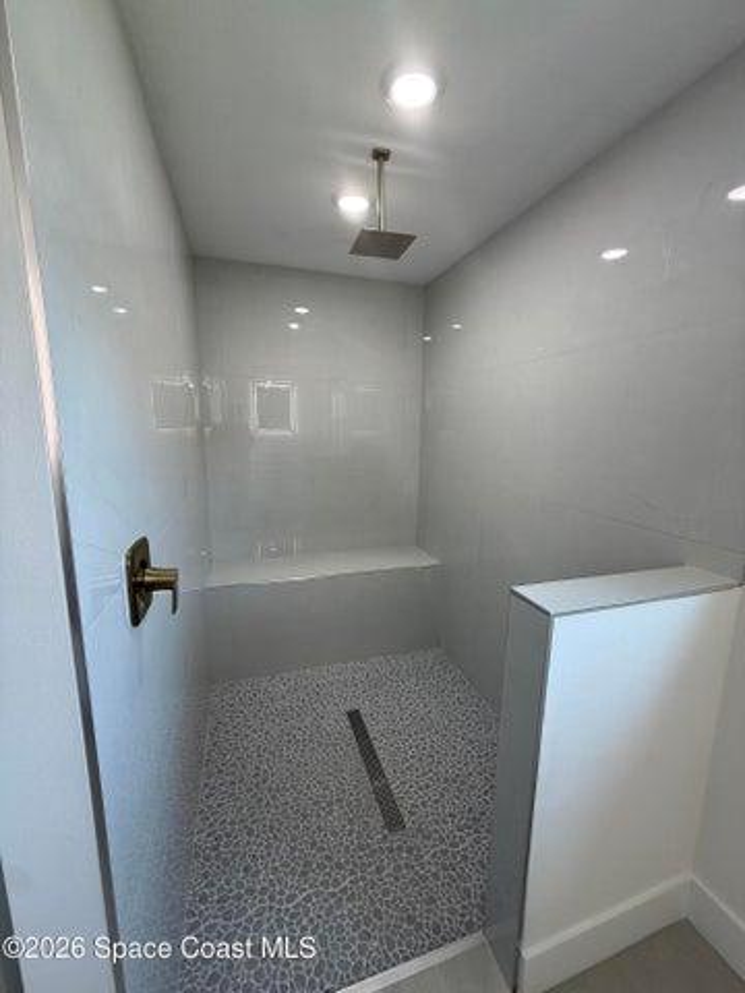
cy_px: 496
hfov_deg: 85.7
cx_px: 372
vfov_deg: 102.1
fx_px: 402
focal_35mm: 14
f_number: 2.2
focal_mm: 2.22
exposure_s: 1/120
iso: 125
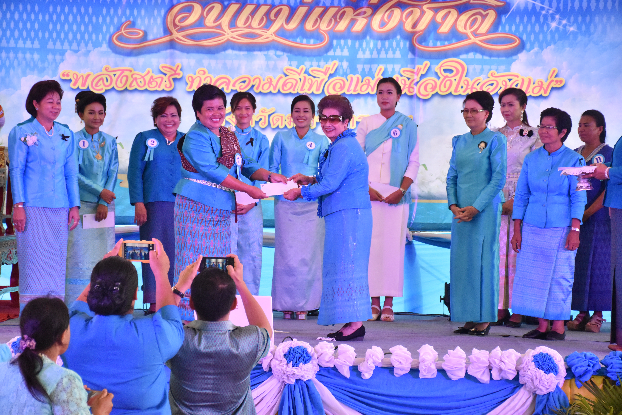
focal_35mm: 120
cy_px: 208
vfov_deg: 11.4
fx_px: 2073
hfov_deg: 17.1
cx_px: 311
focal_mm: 80
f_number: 5.3
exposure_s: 1/500
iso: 2000
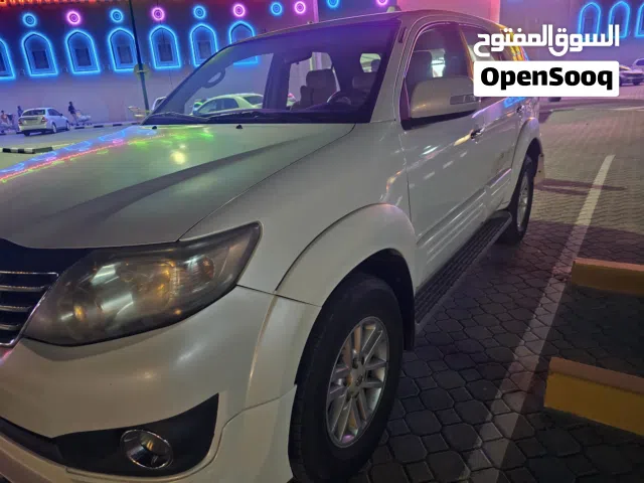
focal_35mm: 23
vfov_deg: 58.9
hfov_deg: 73.9
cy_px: 242
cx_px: 322
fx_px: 428
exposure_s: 1/25
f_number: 1.7
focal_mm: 6.3
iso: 1250
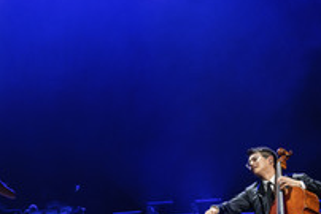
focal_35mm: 58
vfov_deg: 23.1
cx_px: 39
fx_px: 518
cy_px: 165
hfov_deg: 32.9
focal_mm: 26
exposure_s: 1/250
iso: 2500
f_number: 4.5
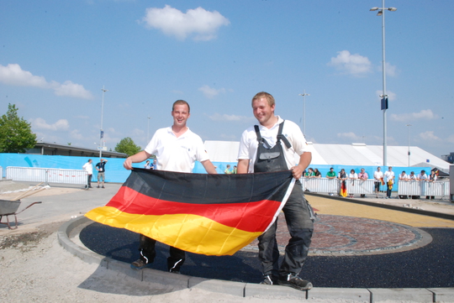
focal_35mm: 30
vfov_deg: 43.7
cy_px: 152
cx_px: 227
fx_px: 379
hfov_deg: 61.9
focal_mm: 20
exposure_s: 1/200
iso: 1000
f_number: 22
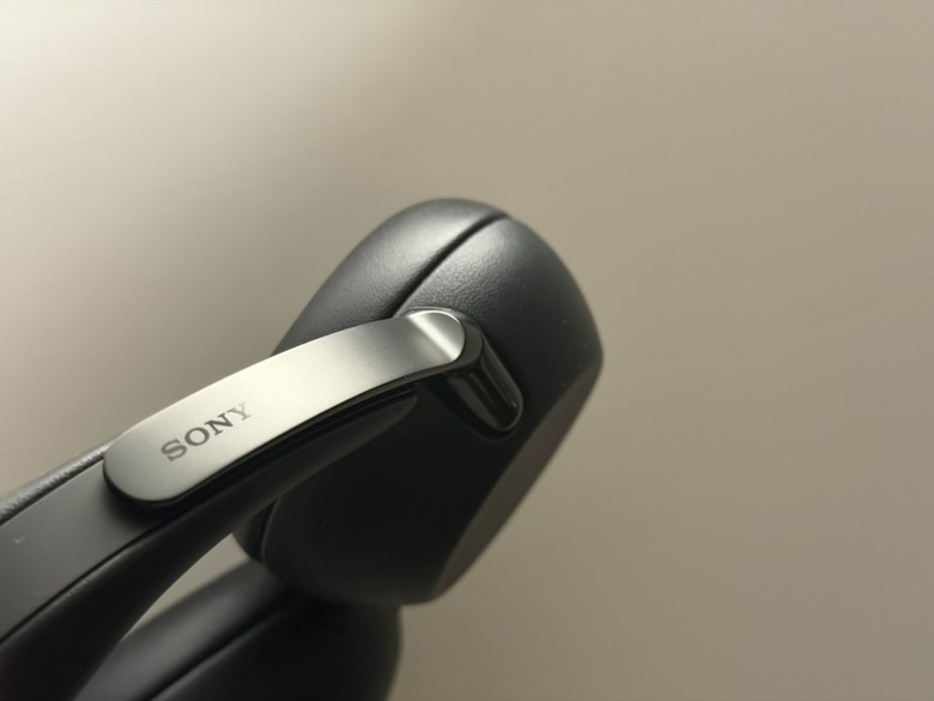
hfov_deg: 39.7
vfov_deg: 30.3
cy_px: 350
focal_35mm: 48
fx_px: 1295
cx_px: 467
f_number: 1.78
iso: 400
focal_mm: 6.76
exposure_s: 1/40
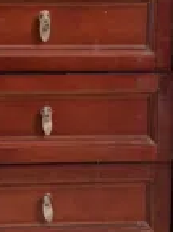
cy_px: 81
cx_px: 53
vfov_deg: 28.8
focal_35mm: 67
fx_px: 447
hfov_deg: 21.8
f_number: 1.78
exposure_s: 1/60
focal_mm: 6.76
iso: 640
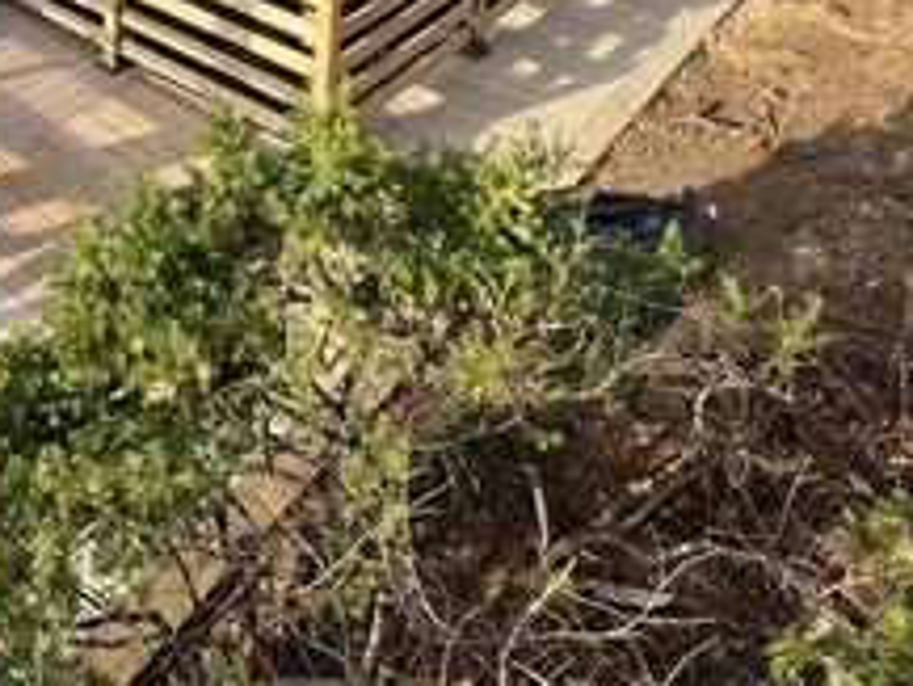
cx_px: 200
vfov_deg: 26.9
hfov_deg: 44.8
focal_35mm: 40
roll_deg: -1.3
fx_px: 1056
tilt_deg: -11.4
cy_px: -311
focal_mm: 1.57
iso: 32
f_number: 1.8
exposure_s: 1/175
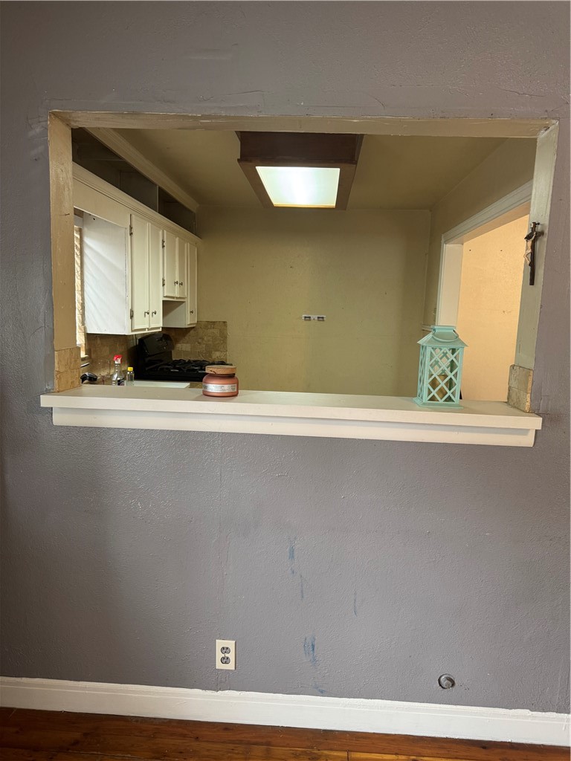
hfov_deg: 56.8
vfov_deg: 71.6
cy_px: 380
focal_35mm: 24
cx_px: 286
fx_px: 528
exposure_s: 1/60
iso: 200
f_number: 1.78
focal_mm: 6.76
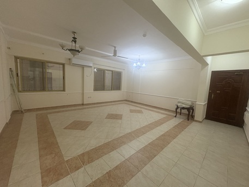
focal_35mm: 14
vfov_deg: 85.7
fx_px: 101
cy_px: 94
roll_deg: -2.8
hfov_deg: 102.0
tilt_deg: -6.1
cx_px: 124
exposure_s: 1/100
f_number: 2.2
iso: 400
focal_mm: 2.22
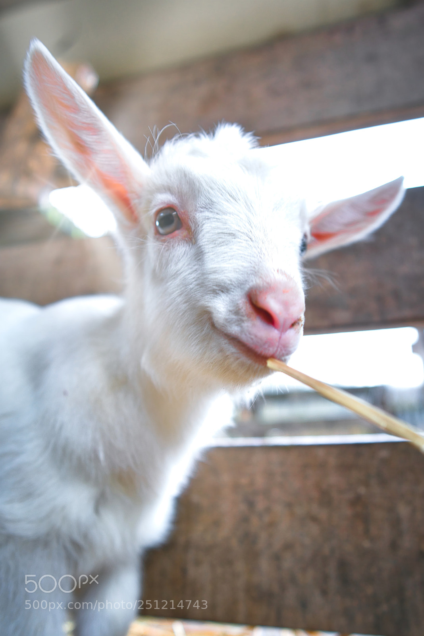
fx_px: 318
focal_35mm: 18
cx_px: 212
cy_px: 318
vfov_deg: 90.0
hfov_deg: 67.4
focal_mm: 18
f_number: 2.8
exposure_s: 1/80
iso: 100
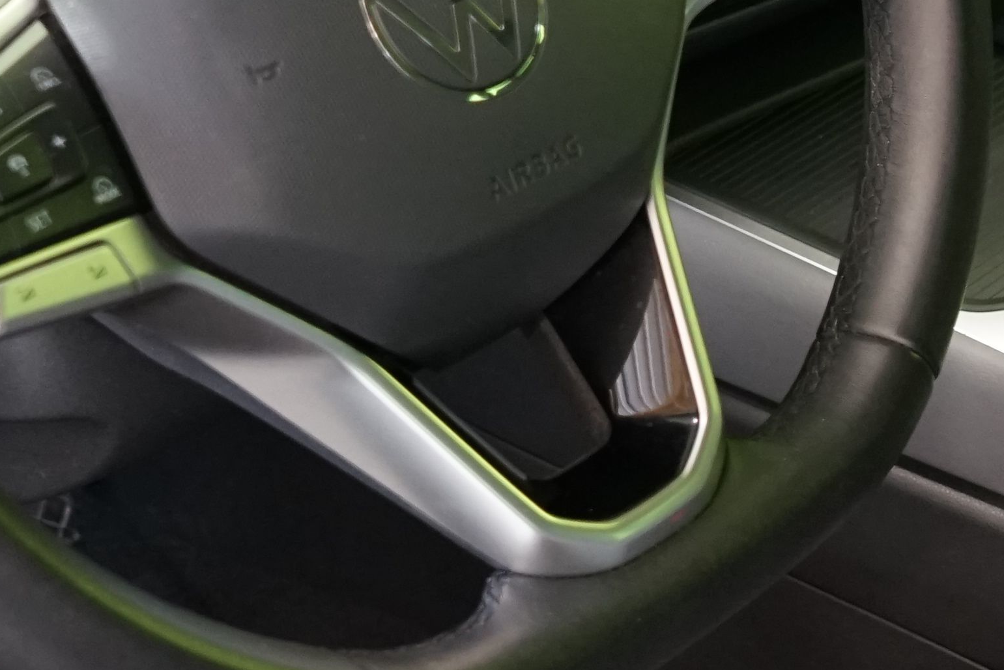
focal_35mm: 109
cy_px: 443
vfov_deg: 12.6
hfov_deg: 17.8
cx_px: 1207
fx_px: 3040
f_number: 5
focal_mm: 28
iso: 2000
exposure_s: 1/20
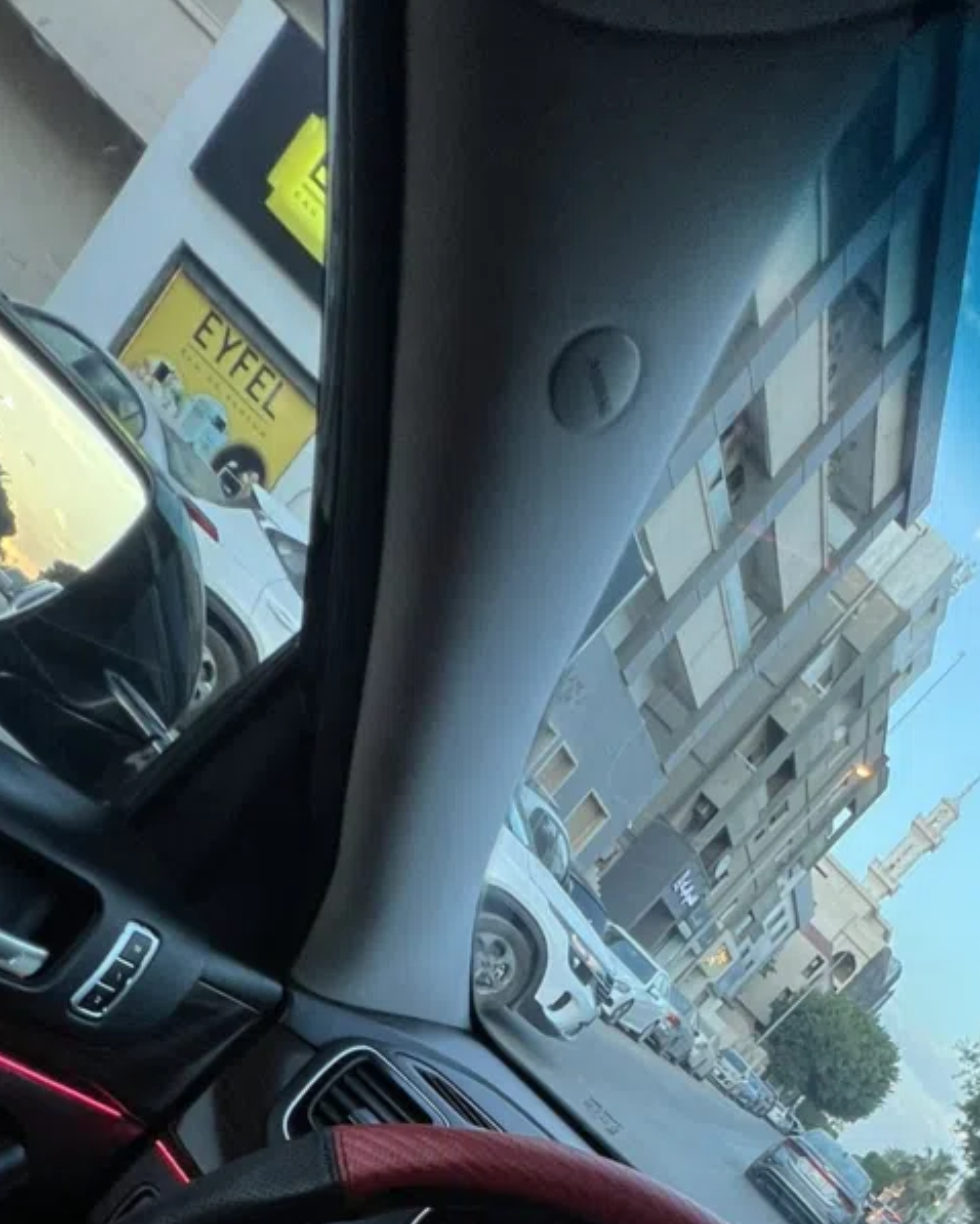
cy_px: 1366
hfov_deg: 48.8
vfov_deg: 44.7
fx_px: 1051
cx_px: 685
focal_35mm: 29
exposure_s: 1/99
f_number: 1.8
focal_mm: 1.57
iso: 100
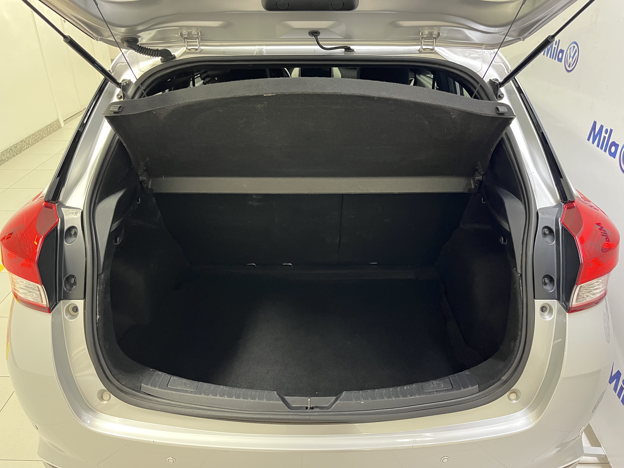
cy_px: 234
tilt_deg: -29.4
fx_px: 469
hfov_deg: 67.3
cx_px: 312
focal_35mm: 26
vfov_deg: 53.1
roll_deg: -0.4
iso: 800
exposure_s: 1/30
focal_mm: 5.1
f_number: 1.6
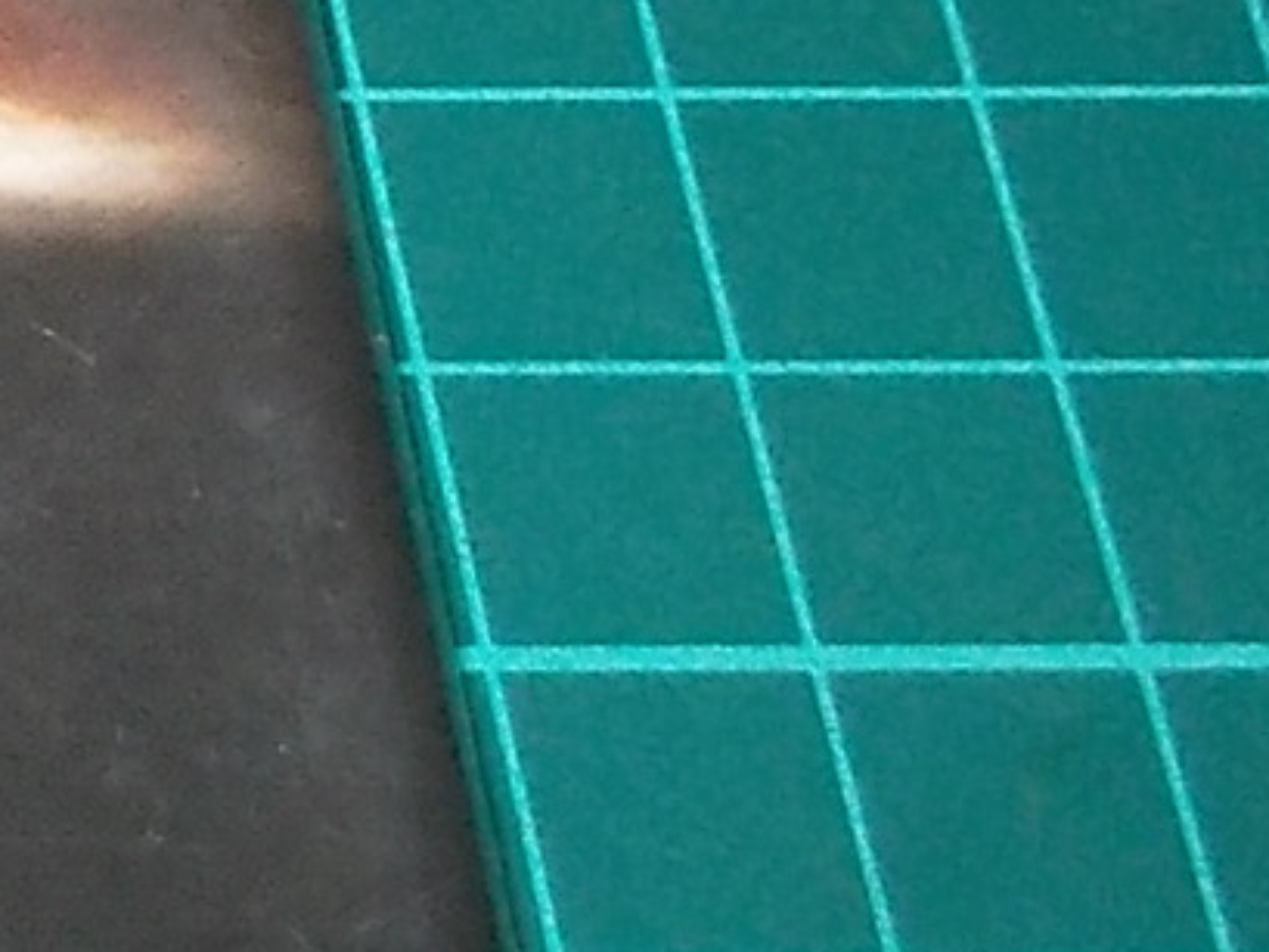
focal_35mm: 161
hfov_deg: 10.8
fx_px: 5904
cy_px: -372
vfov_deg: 9.0
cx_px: -1595
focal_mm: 4.1
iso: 200
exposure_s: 1/30
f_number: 3.3
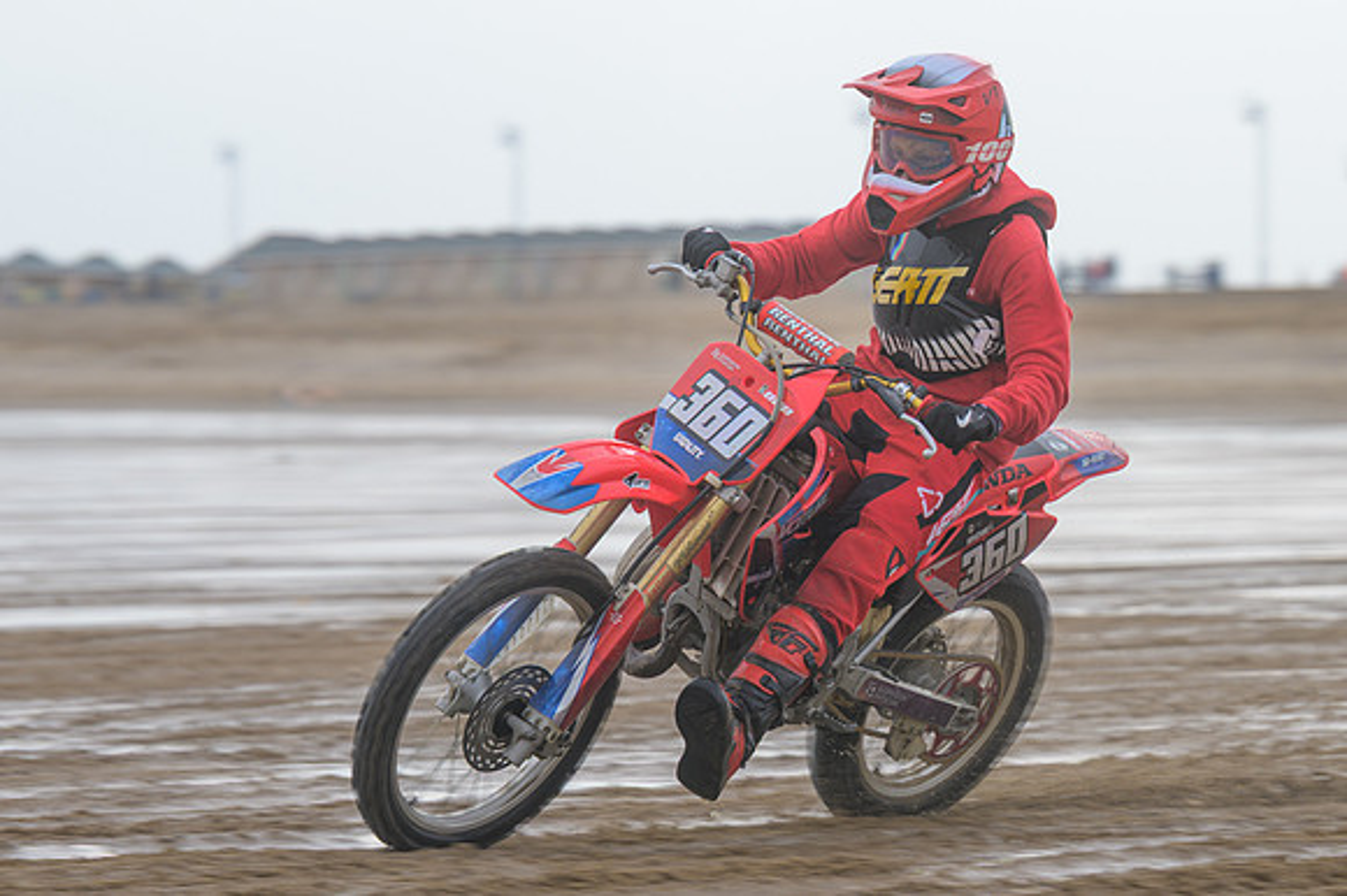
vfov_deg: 5.9
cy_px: 530
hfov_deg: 8.8
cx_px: 545
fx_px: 8771
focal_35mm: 235
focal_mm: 125
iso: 64
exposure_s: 1/320
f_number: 4
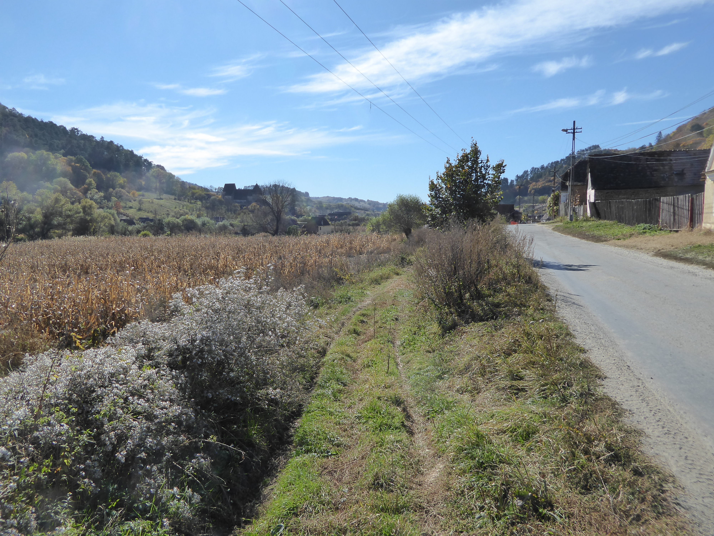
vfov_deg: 54.9
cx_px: 357
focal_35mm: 25
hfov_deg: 69.4
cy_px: 268
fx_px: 516
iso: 160
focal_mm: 4.3
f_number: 4.5
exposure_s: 1/800
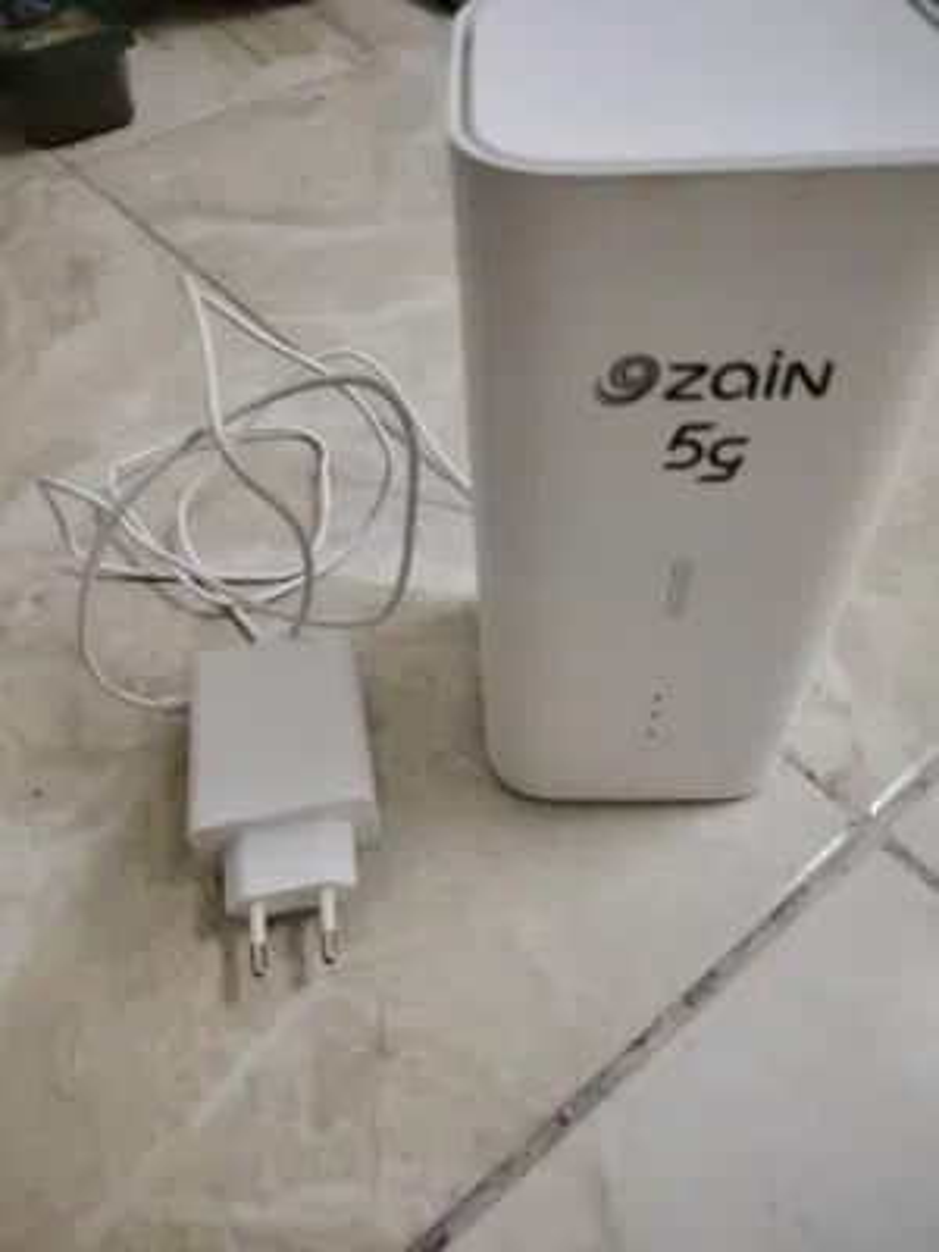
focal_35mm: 24
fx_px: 868
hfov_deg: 56.8
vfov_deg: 71.6
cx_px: 470
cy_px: 626
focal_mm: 5.25
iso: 2331
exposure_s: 1/33.3
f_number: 1.75
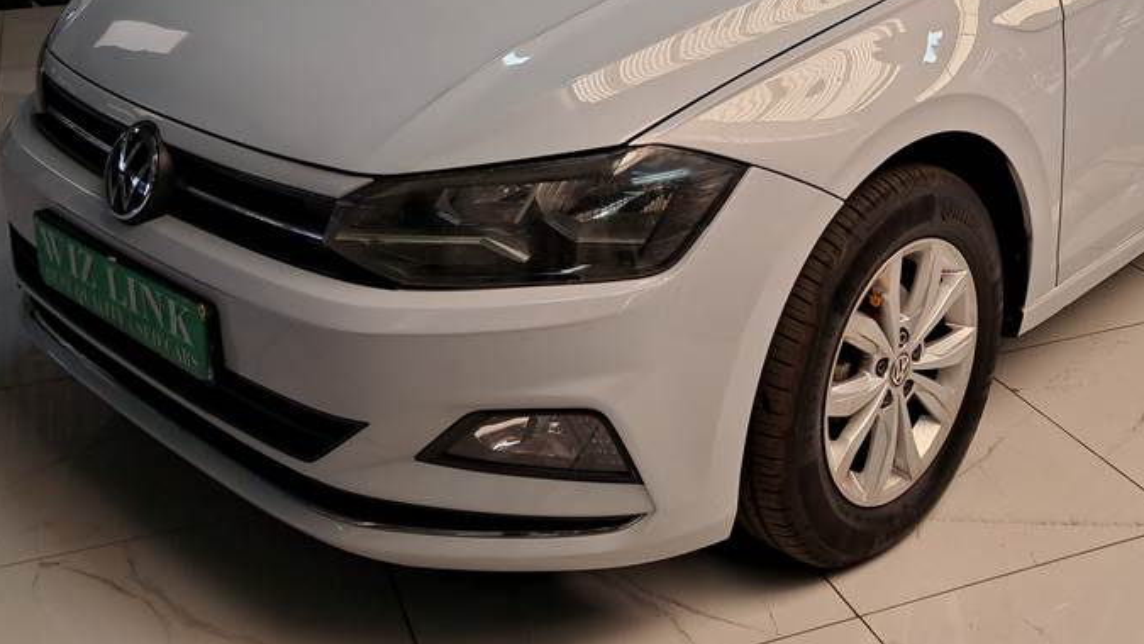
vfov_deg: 25.0
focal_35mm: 46
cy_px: 30
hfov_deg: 44.4
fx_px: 1396
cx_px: 673
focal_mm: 5.23
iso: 50
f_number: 1.8
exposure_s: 1/177
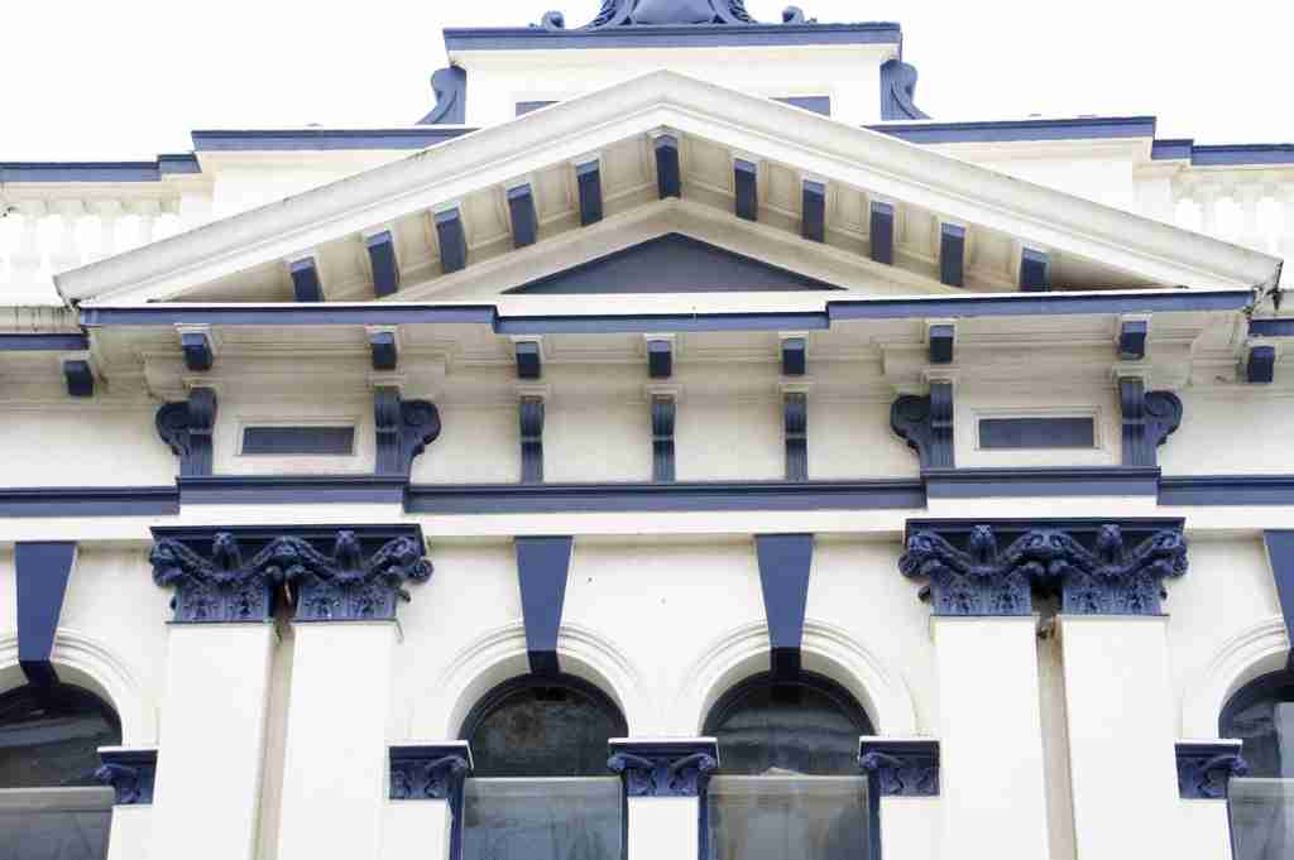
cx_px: 647
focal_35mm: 86
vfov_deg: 16.0
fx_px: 3071
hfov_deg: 23.8
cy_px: 430
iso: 200
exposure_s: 1/30
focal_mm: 57
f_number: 5.6
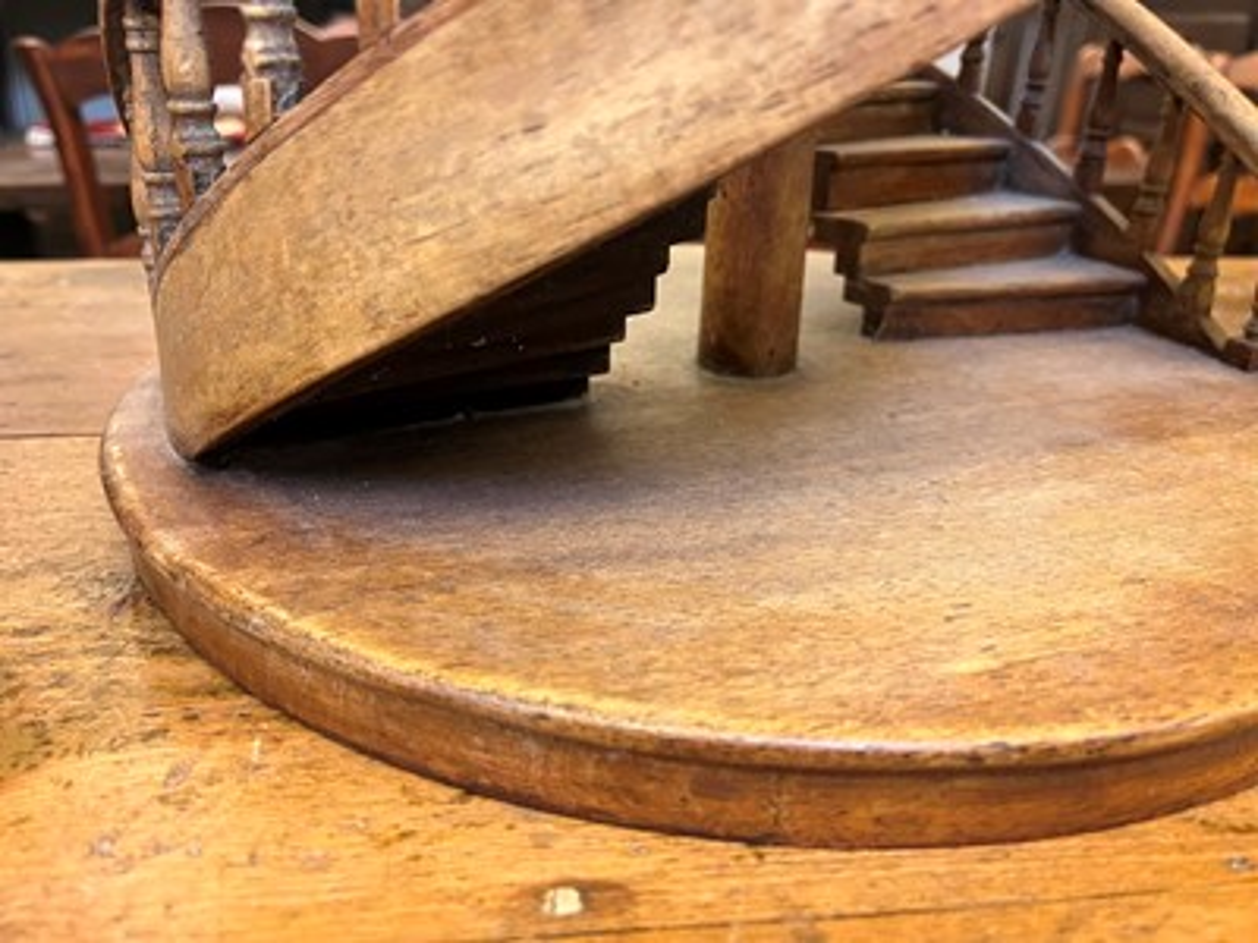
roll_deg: -1.3
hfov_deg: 67.3
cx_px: 629
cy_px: 472
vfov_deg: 53.1
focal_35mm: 26
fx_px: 945
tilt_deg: -23.3
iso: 320
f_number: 1.6
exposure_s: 1/50
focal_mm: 5.1
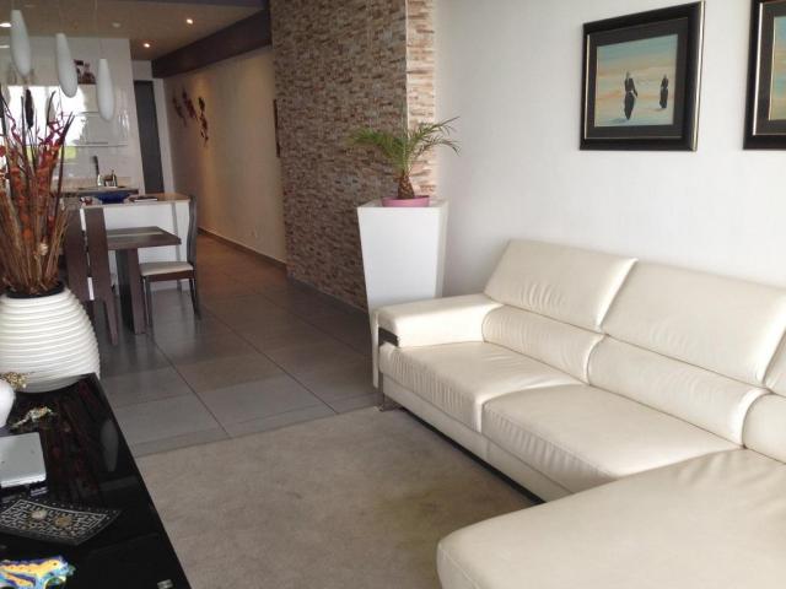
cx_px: 393
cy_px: 294
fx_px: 749
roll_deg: +1.5
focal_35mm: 33
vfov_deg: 42.9
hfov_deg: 55.4
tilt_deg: -13.2
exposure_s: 1/30
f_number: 2.4
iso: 50
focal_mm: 4.12
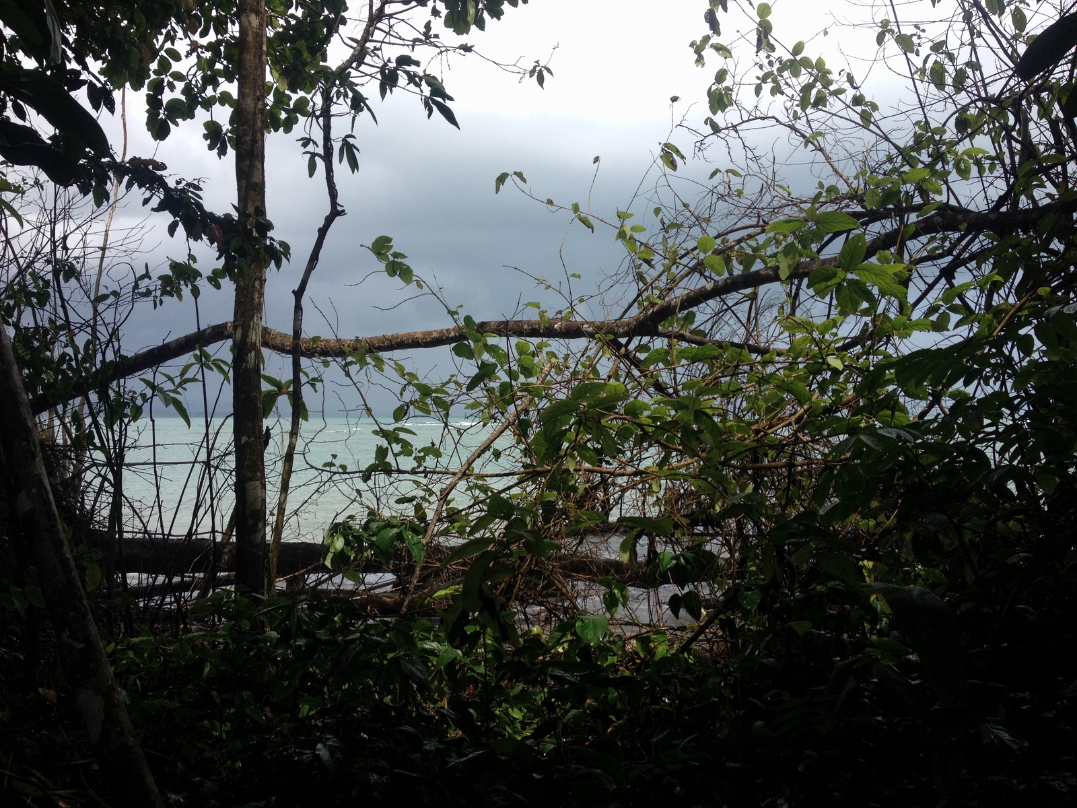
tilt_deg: -2.3
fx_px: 1089
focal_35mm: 35
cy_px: 404
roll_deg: +1.0
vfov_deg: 40.7
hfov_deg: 52.6
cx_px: 538
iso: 50
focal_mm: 4.28
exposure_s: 1/1672
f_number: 2.4
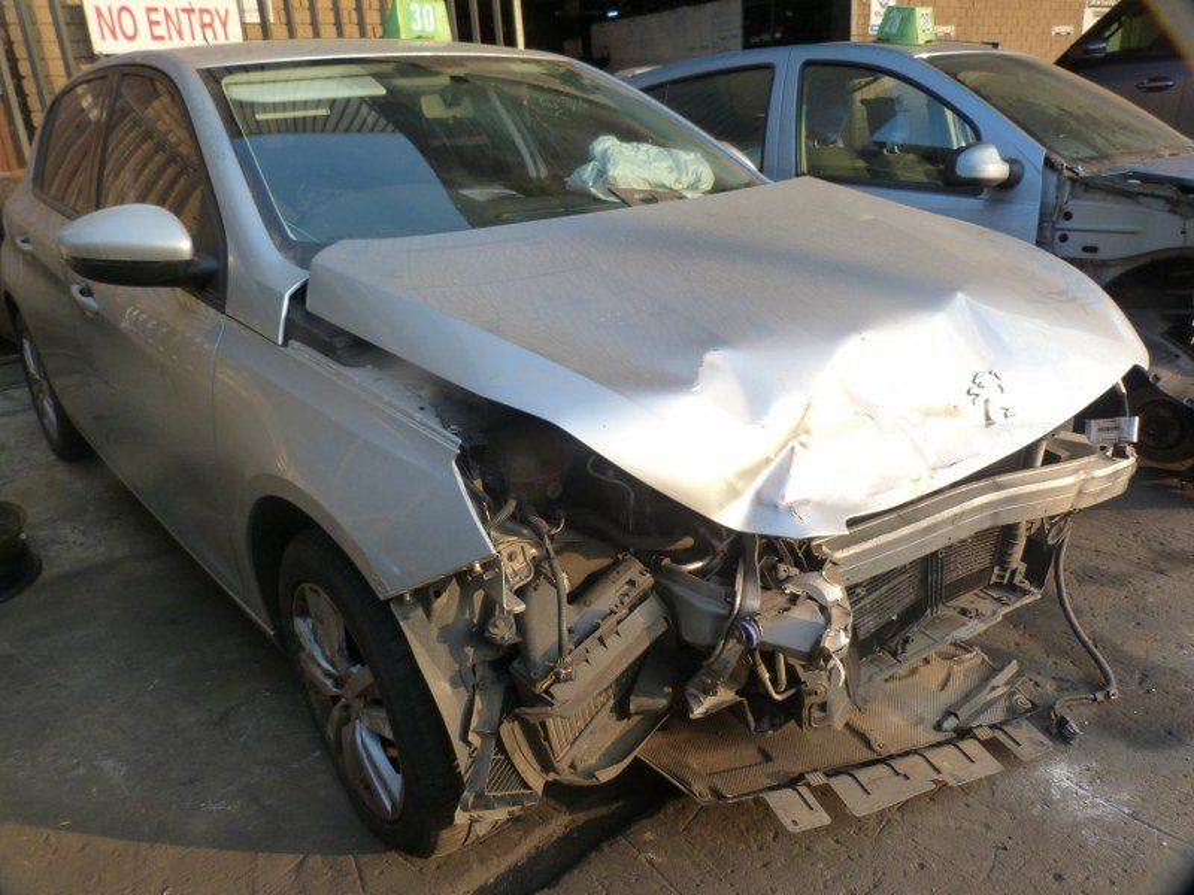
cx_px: 597
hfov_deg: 69.4
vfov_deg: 54.9
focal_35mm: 25
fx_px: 862
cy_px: 448
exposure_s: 1/100
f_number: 3.6
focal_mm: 4.5
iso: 125
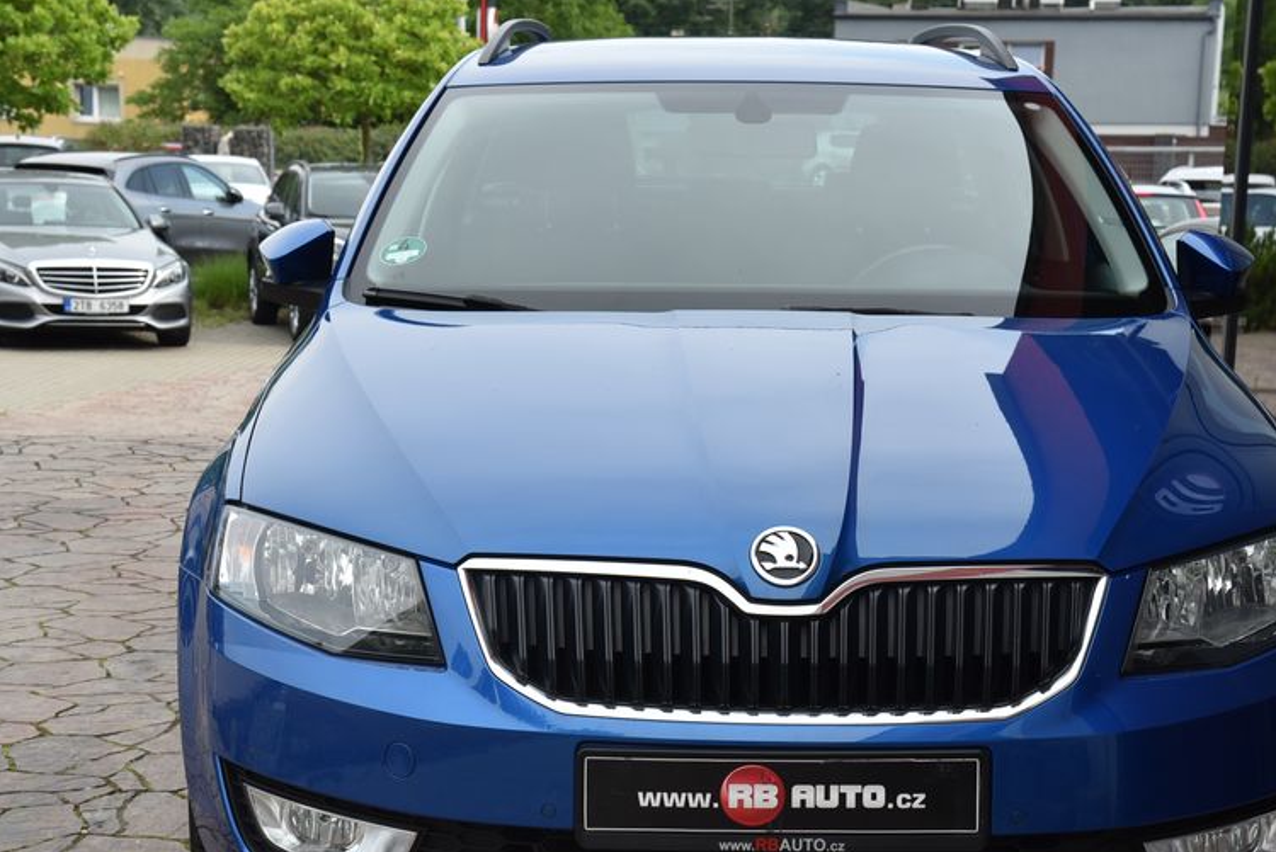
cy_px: 565
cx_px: 679
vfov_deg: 19.2
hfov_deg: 28.4
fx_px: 2518
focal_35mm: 71
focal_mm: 52
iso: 500
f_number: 9
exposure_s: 1/320
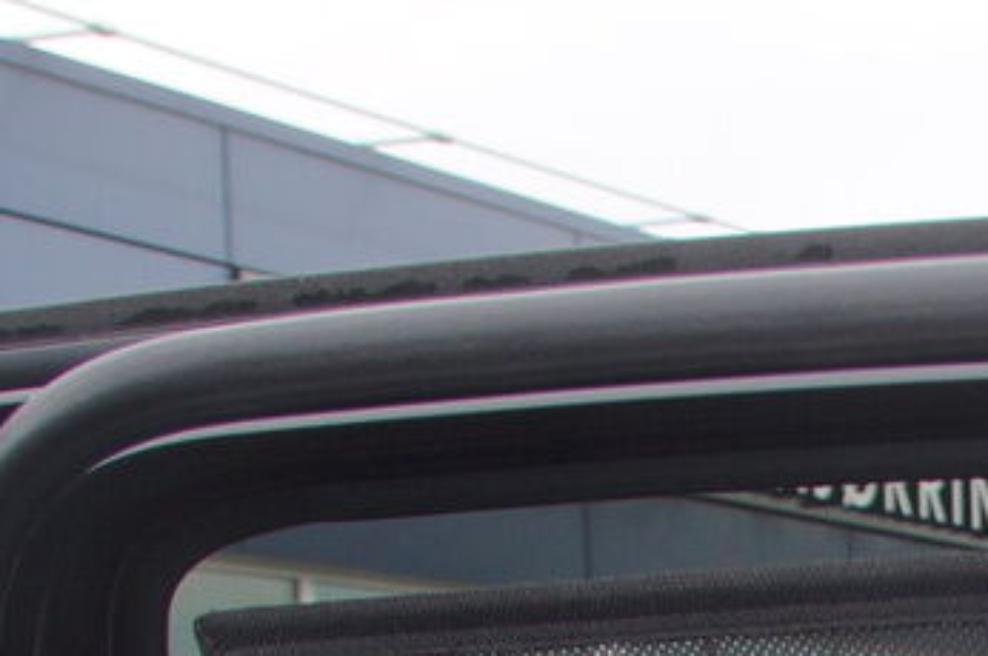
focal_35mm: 150
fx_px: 4113
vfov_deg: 8.3
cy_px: 1592
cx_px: 1873
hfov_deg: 12.3
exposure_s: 1/160
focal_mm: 18
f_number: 6.3
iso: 100
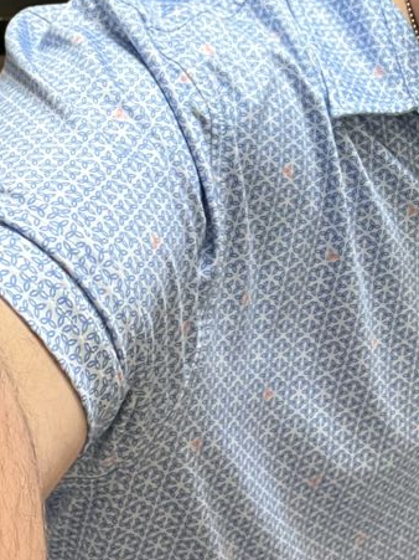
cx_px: 434
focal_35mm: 71
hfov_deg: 20.0
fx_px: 1146
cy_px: 109
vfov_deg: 26.9
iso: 500
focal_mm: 2.71
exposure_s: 1/30
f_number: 2.2
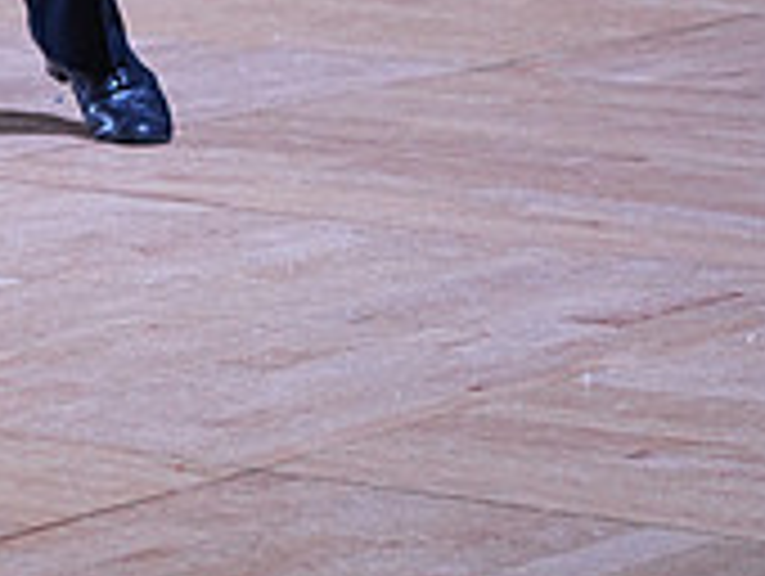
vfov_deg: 5.8
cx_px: -43
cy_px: -644
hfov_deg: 7.9
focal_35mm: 249
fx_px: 5511
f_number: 4
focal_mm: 76
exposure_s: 1/500
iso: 1600
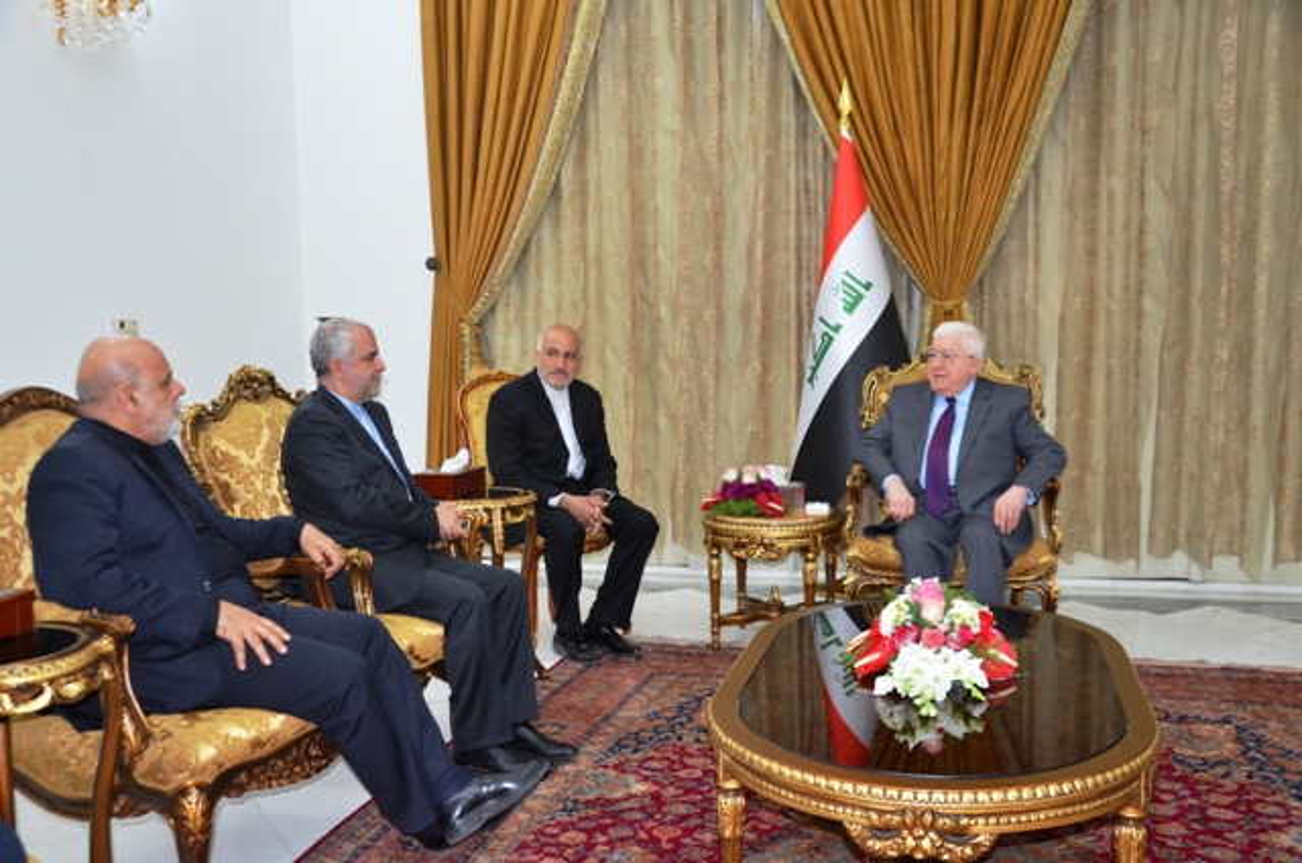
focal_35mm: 36
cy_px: 432
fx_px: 1299
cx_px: 651
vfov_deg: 36.7
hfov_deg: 53.2
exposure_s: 1/60
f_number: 3.8
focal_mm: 24
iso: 800
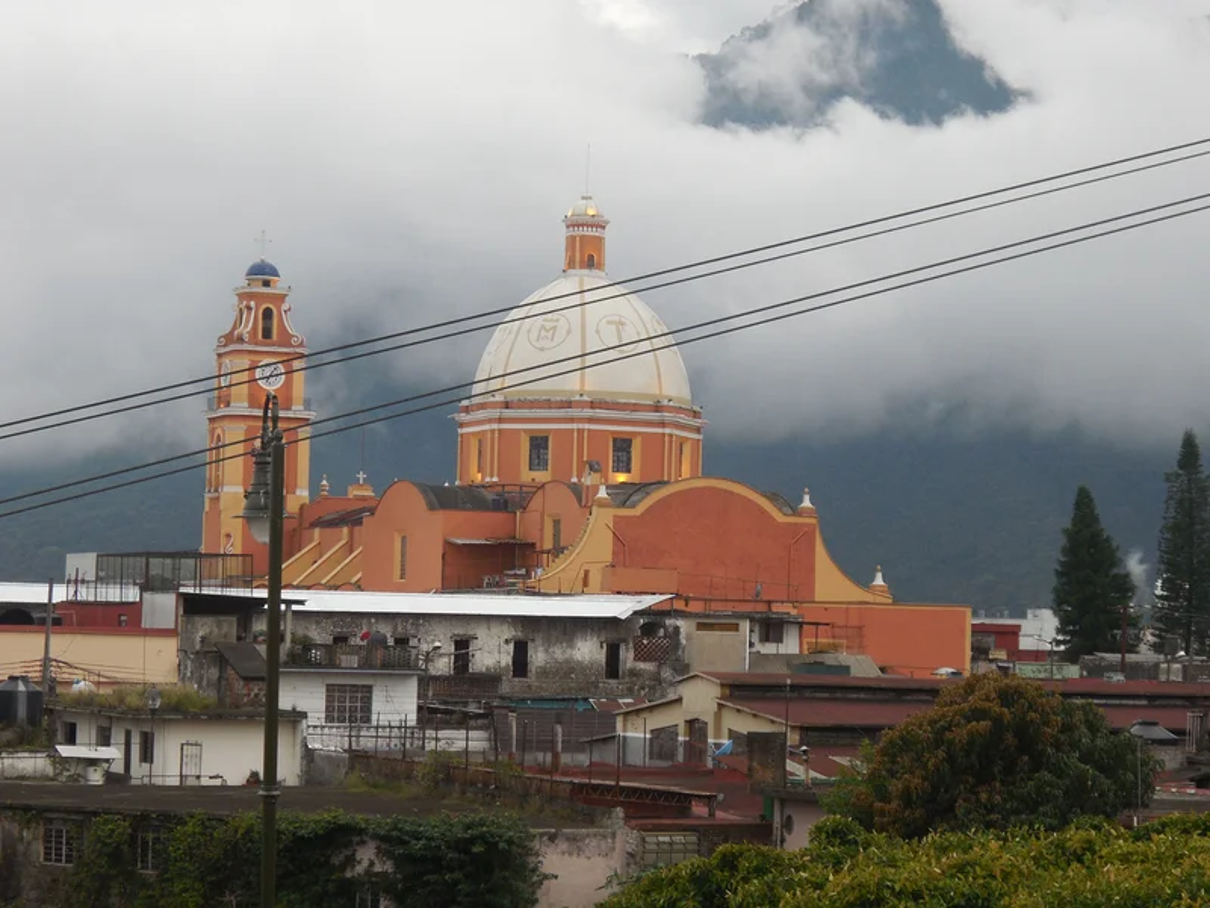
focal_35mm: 93
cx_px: 605
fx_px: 3251
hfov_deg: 21.1
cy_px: 454
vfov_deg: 15.9
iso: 250
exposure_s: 1/60
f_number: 4.6
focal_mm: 16.5
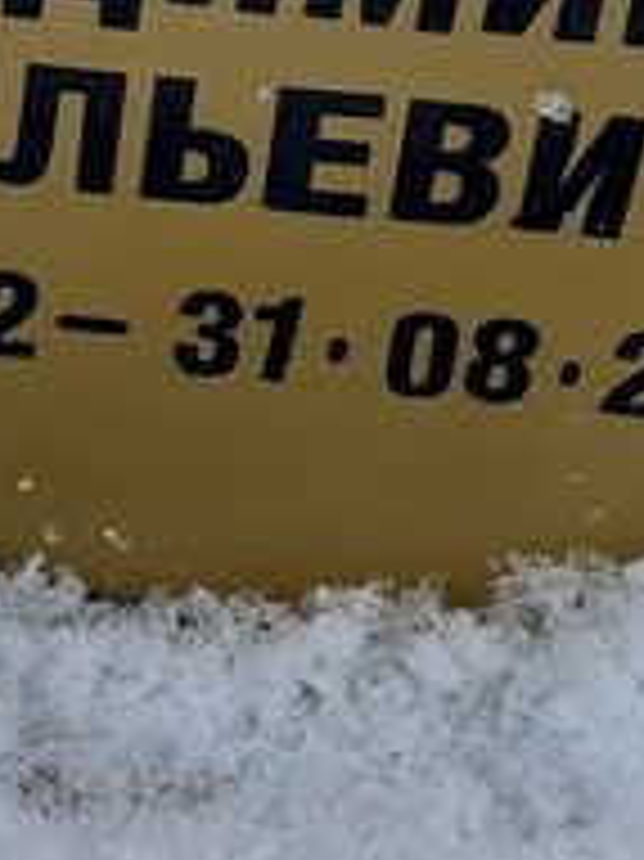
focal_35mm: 109
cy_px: 86
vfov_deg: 17.8
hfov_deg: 13.5
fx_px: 2707
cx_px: 90
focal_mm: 5.7
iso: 50
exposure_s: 1/753
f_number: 1.5
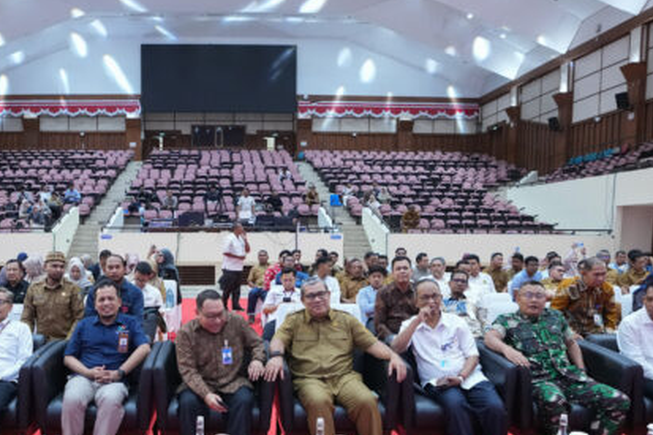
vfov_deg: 41.6
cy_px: 298
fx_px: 562
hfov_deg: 59.2
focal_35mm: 31
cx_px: 229
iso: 3200
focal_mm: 16
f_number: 2.8
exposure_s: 1/160
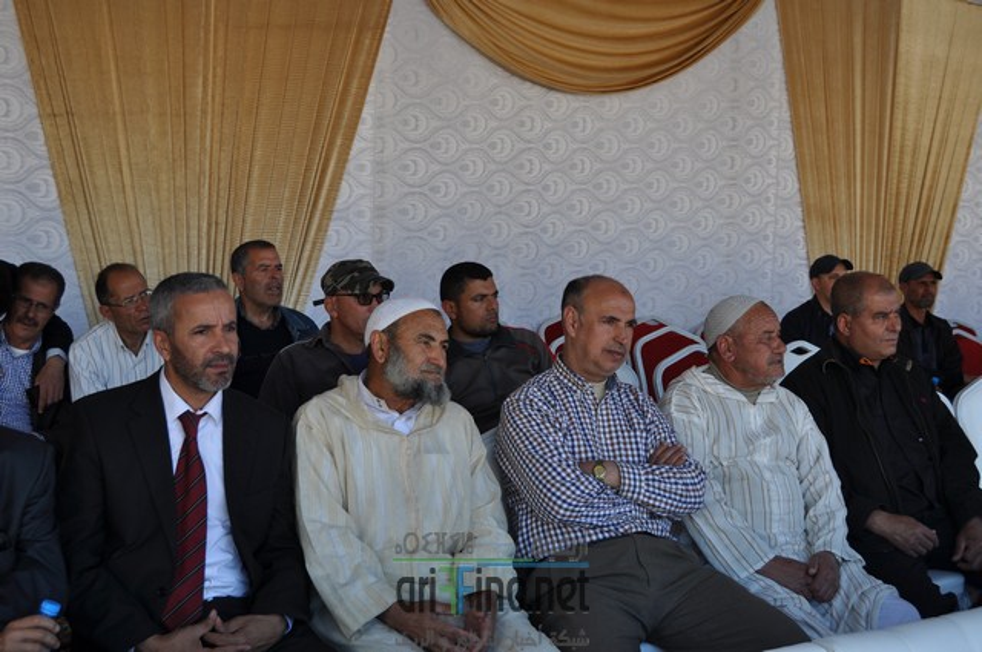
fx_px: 1267
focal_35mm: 46
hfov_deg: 42.4
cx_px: 491
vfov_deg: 28.9
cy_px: 326
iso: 200
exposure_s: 1/160
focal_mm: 31
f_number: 6.3
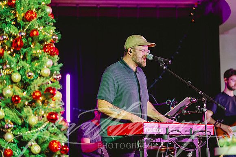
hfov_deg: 15.2
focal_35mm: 135
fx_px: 885
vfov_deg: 10.2
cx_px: 118
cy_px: 78
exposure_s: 1/160
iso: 1250
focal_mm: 135
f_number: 2.8
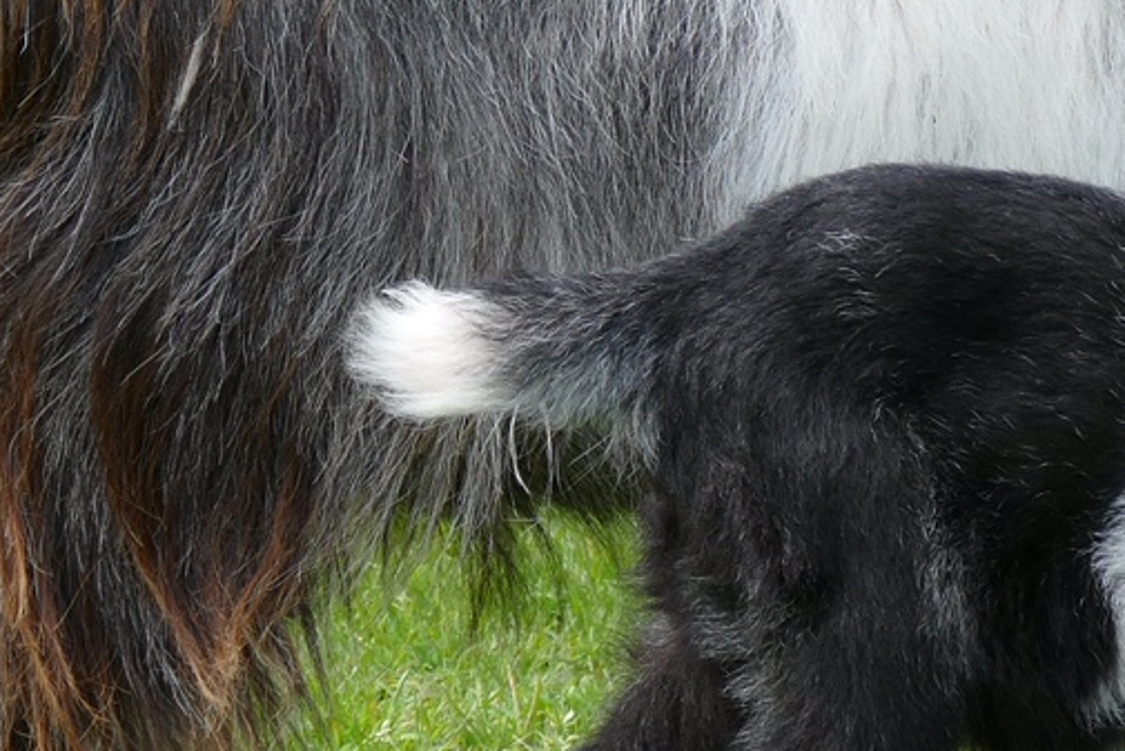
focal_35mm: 485
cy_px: 250
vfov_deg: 2.8
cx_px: 1114
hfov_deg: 4.2
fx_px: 15160
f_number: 3.9
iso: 125
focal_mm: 45.89
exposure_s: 1/320
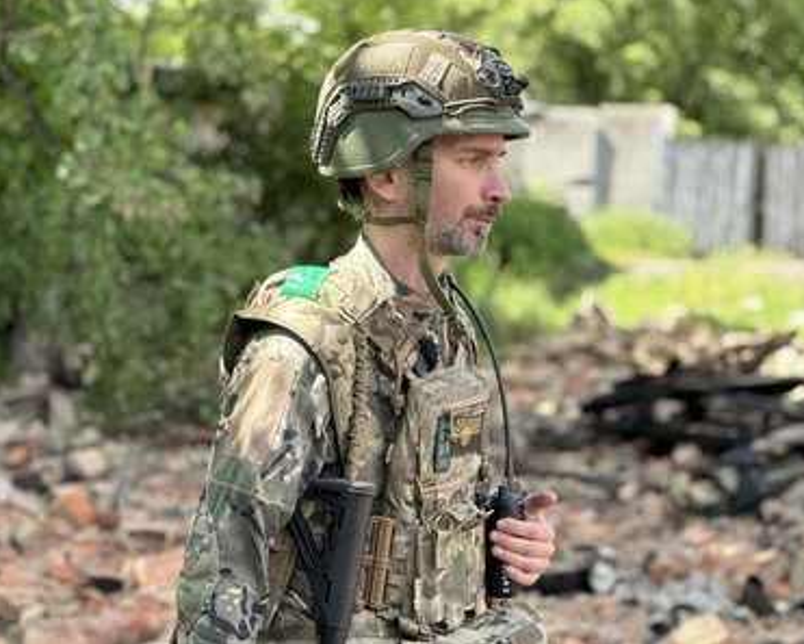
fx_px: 1928
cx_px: 425
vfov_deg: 19.0
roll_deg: -0.8
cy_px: 321
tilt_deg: -4.1
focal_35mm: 81
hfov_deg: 23.6
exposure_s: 1/121
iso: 64
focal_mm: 9
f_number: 2.8
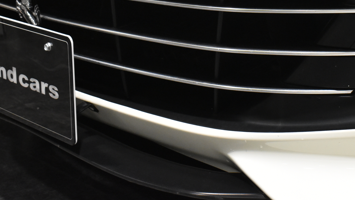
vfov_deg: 13.4
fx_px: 838
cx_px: 188
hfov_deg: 23.9
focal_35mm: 89
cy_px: 8
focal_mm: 34
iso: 2800
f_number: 8
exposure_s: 1/50
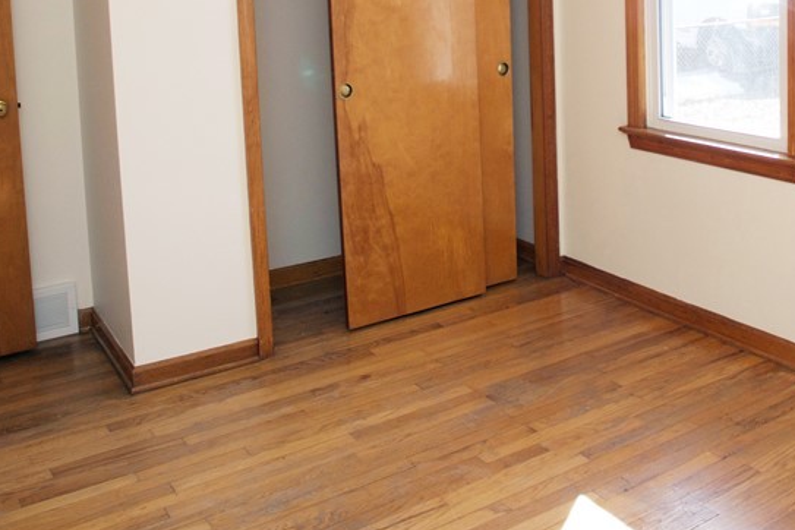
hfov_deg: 45.7
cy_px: 31
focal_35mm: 42
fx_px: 927
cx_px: 534
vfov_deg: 30.2
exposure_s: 1/160
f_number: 5
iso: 320
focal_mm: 14
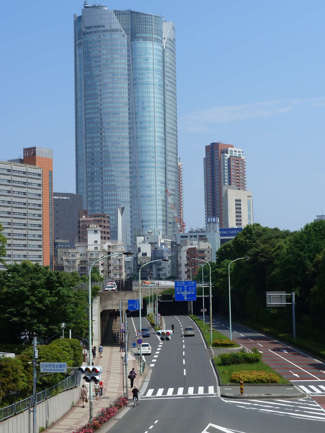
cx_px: 162
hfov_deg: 23.3
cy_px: 216
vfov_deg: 30.7
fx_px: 789
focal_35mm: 63
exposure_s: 1/500
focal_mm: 10.3
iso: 80
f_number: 5
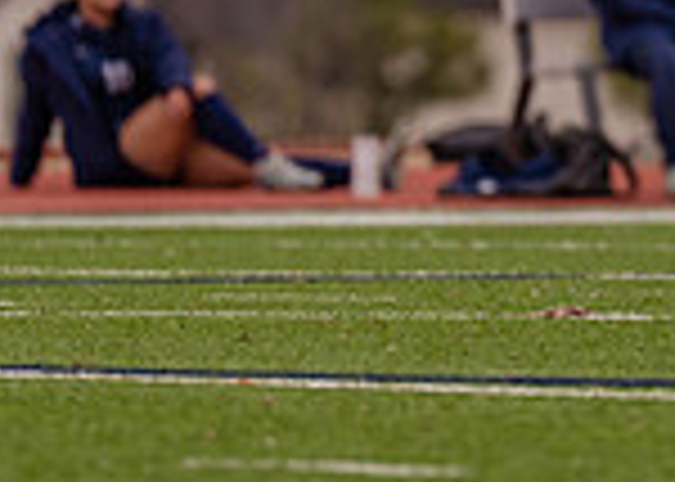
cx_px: 1029
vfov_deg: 1.2
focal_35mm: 1180
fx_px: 22611
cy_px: -26
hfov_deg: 1.7
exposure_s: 1/1250
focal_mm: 200
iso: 320
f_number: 2.8
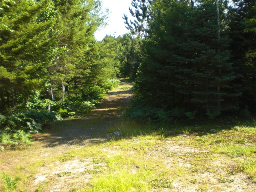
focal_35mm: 38
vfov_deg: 37.7
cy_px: 96
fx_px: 281
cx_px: 128
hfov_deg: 49.0
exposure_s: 1/200
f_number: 3.1
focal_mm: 6.3
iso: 50
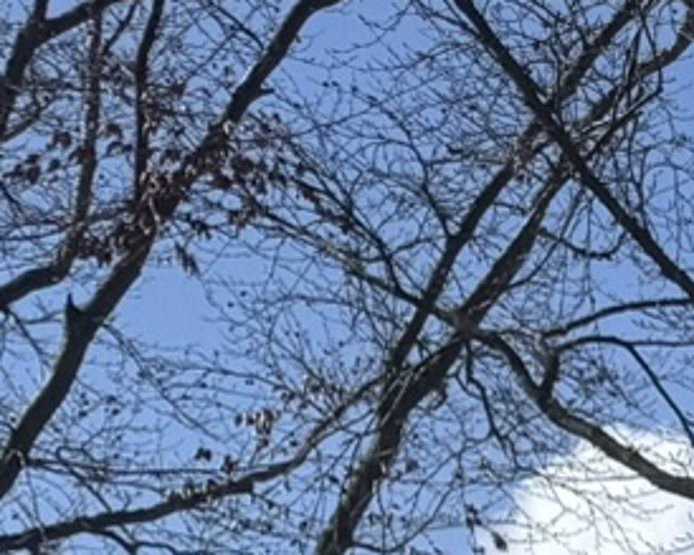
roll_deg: +0.1
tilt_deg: -6.1
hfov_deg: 9.3
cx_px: 1905
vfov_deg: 7.3
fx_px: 3593
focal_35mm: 175
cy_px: 1908
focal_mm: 6.76
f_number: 1.78
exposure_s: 1/5319
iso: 80
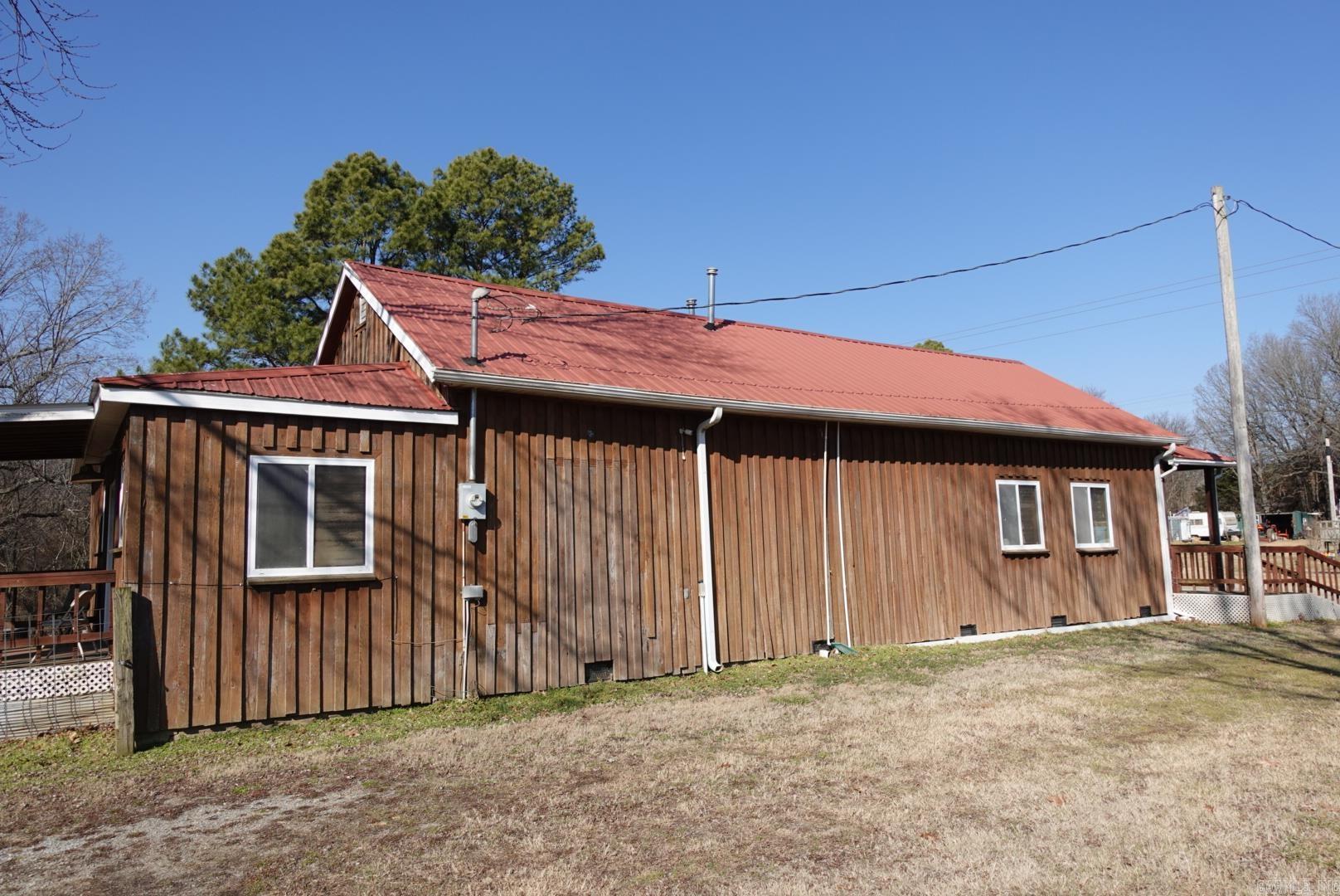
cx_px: 670
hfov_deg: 73.7
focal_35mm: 24
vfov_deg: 53.2
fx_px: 894
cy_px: 448
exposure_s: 1/320
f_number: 2.5
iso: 125
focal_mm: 9.4
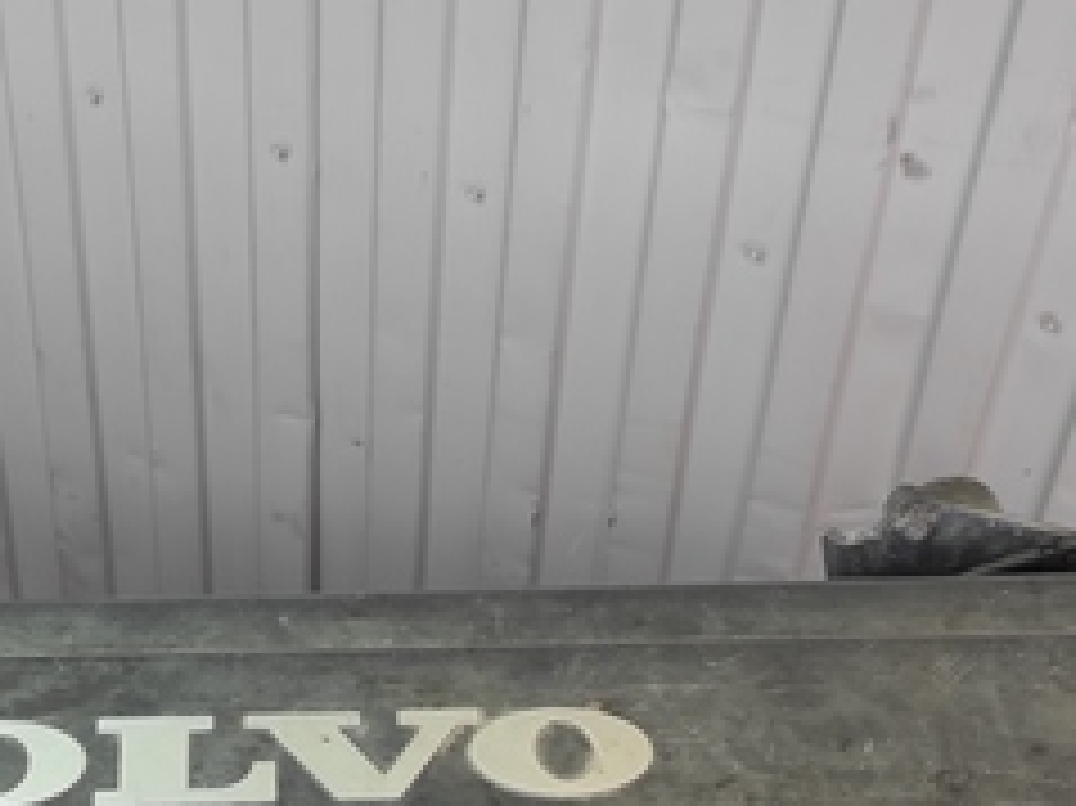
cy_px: 853
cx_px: 266
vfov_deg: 21.0
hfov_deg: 28.5
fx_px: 2082
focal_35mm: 67
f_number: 1.89
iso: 100
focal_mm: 5.43
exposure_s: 1/100
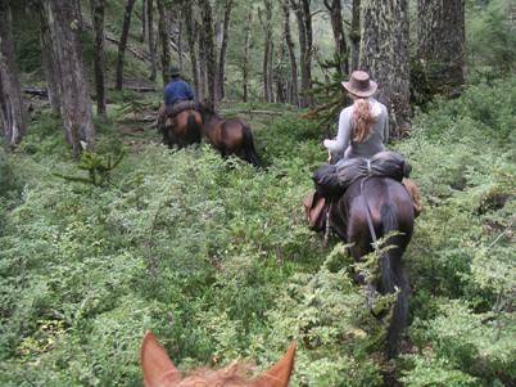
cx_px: 258
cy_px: 194
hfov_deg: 49.0
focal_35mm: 38
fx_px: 566
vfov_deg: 37.7
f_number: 2.8
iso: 50
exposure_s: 1/90
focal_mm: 6
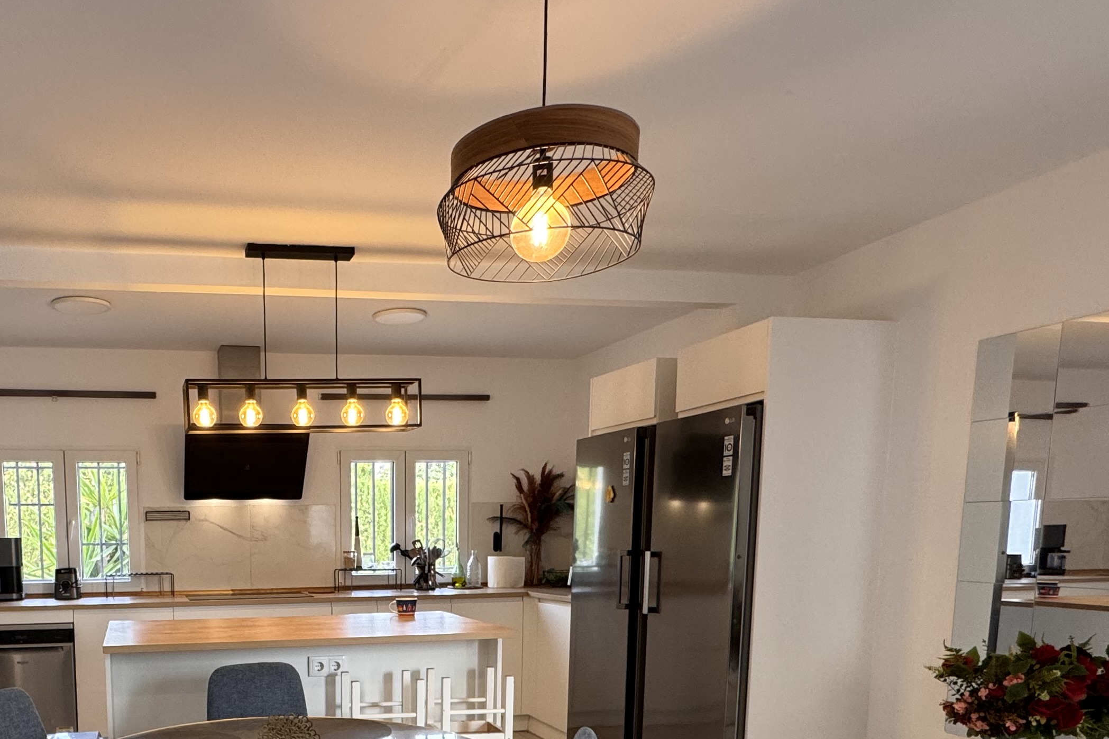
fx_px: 862
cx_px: 288
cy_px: 641
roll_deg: +1.2
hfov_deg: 62.0
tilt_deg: -7.1
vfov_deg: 43.1
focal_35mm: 28
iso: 160
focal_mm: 2.22
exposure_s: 1/99
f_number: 2.2
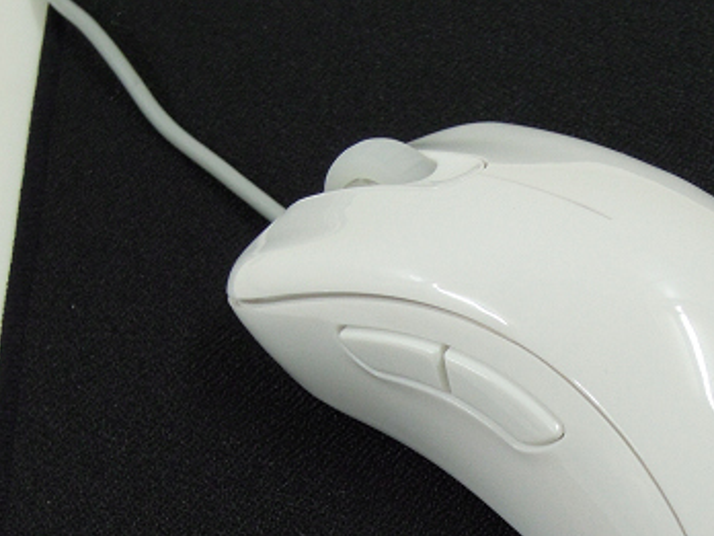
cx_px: 484
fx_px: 1898
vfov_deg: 15.9
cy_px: 478
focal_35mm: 92
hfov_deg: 21.2
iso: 400
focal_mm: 9
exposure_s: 1/15
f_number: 3.7
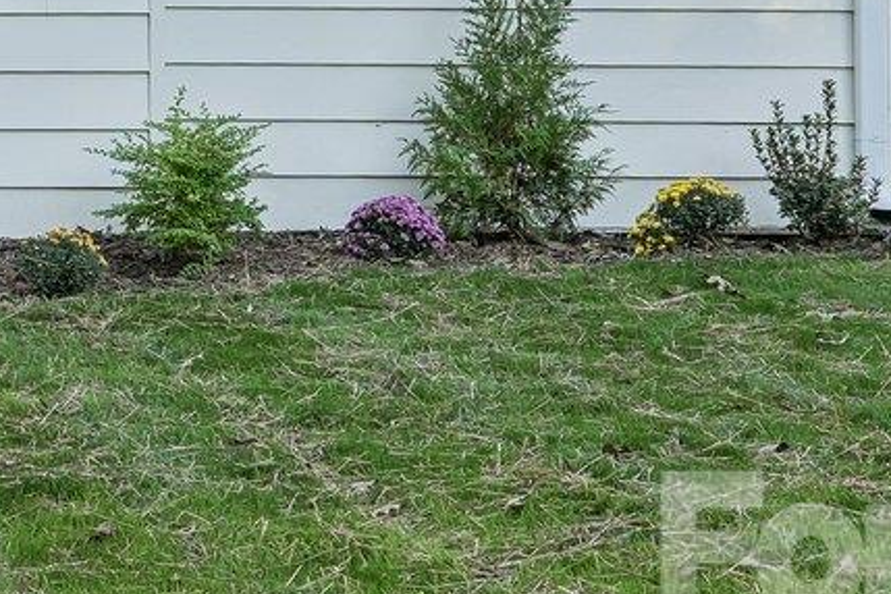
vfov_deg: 7.9
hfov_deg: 11.3
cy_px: -539
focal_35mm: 167
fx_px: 4133
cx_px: -804
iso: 100
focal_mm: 35
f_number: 8
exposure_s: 1/40
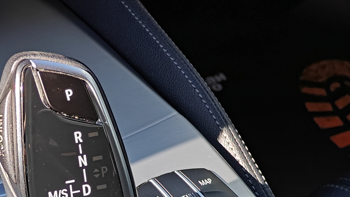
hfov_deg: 17.8
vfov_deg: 9.8
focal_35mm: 120
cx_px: 101
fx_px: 1114
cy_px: 296
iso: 50
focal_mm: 7.08
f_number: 2
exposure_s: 1/533
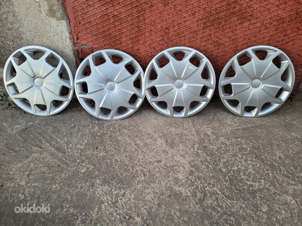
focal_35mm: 26
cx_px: 151
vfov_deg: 53.1
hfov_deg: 67.3
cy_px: 113
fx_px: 227
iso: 160
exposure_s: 1/100
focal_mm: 5.4
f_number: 1.8
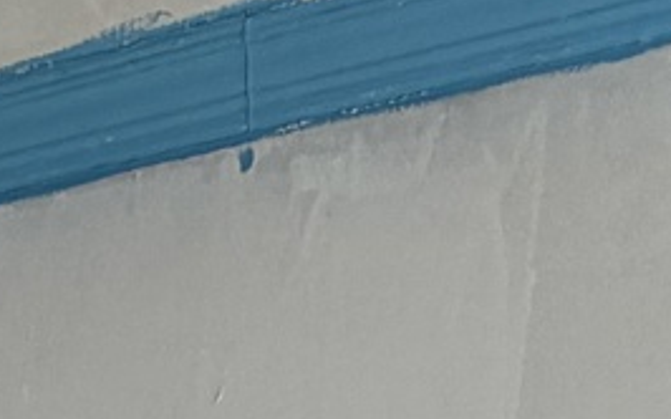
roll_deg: +0.0
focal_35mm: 107
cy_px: 1638
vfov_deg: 8.0
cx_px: -401
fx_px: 1956
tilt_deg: -1.2
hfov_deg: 17.1
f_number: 2.2
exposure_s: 1/146
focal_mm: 2.22
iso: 40
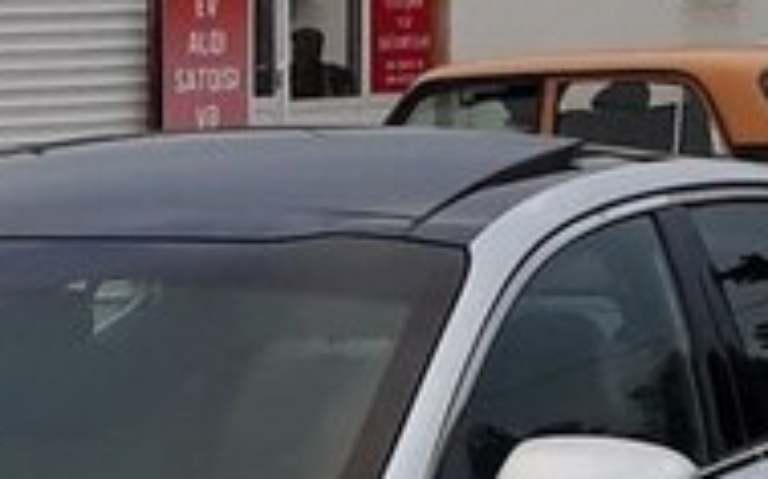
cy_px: 806
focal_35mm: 100
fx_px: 2092
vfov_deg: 12.2
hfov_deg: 19.7
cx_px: -118
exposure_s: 1/137
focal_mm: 3.6
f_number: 1.9
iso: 40
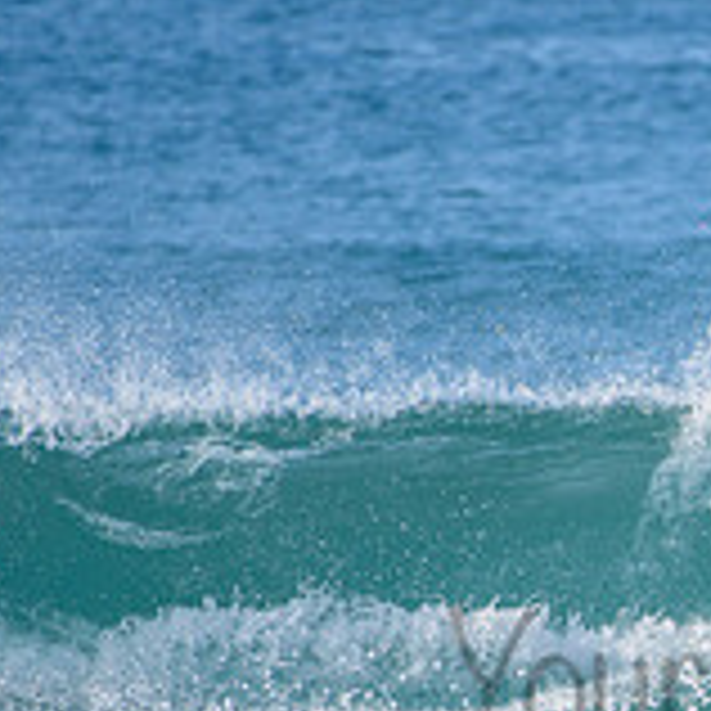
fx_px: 36367
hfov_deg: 1.1
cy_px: 637
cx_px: 914
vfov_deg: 1.1
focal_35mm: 1565
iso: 200
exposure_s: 1/1600
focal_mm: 500
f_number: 5.6
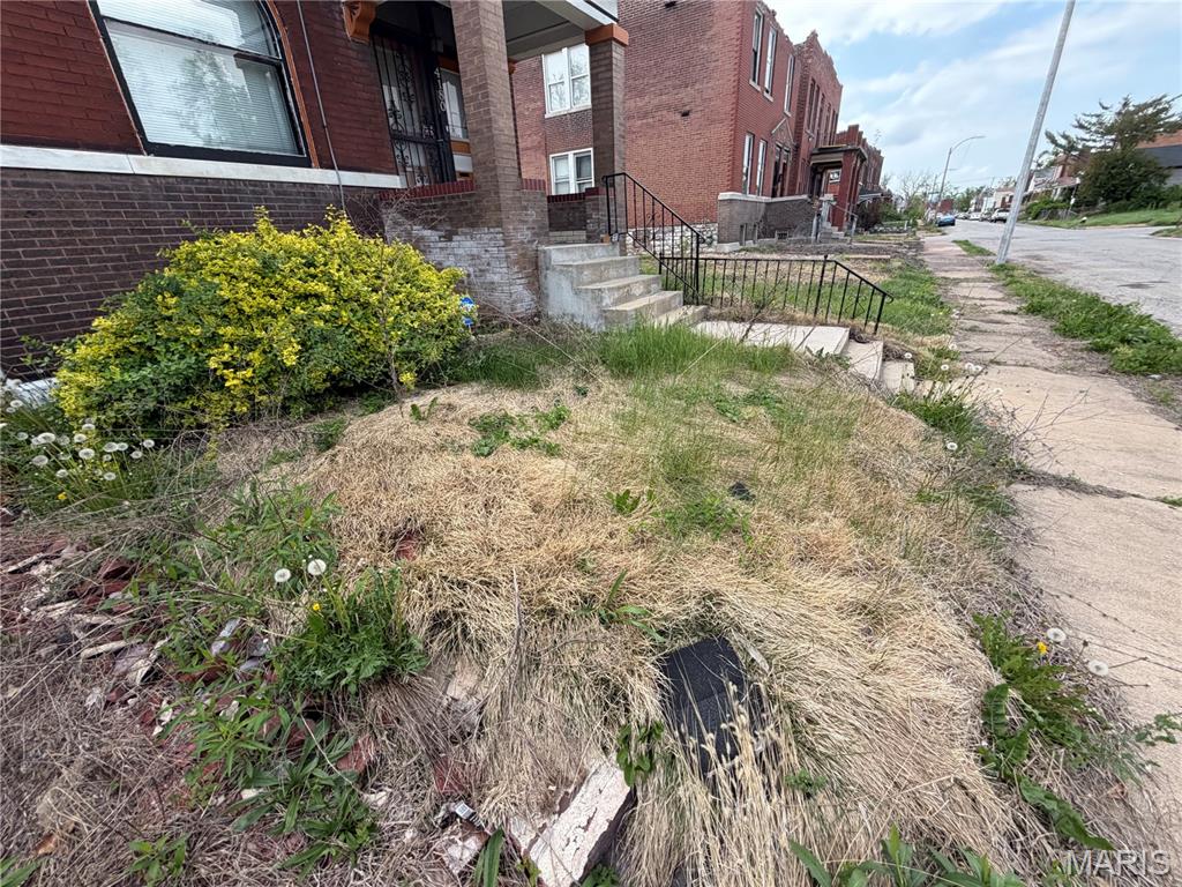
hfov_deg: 102.1
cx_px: 591
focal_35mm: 14
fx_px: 478
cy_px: 444
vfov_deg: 85.7
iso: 50
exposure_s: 1/502
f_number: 2.2
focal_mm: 2.22
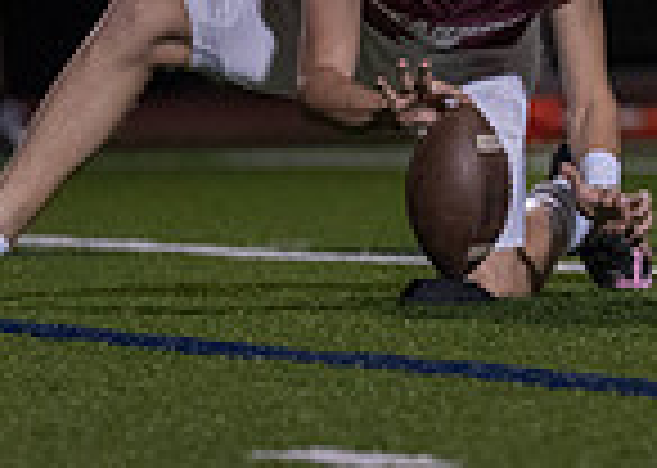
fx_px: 18512
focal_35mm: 993
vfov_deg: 1.4
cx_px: 1177
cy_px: -232
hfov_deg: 2.0
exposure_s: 1/1000
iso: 3200
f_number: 2.8
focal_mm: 200
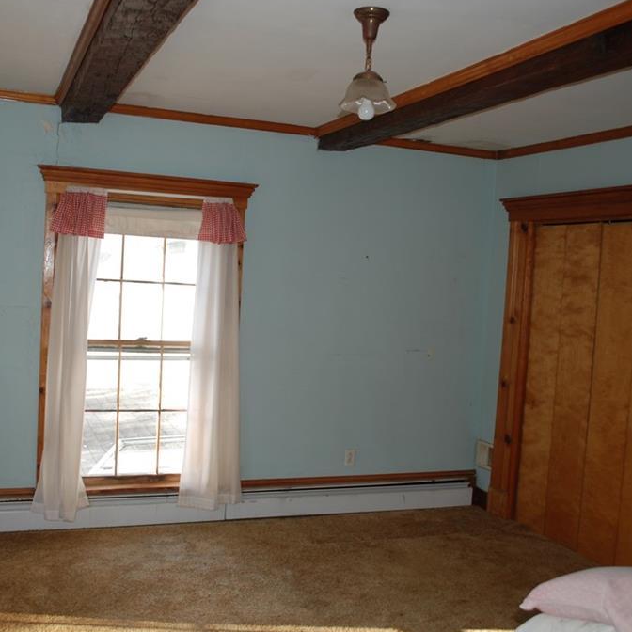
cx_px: 255
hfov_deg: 47.0
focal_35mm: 35
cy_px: 314
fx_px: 723
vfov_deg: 47.2
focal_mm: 18
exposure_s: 1/125
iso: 200
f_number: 3.5
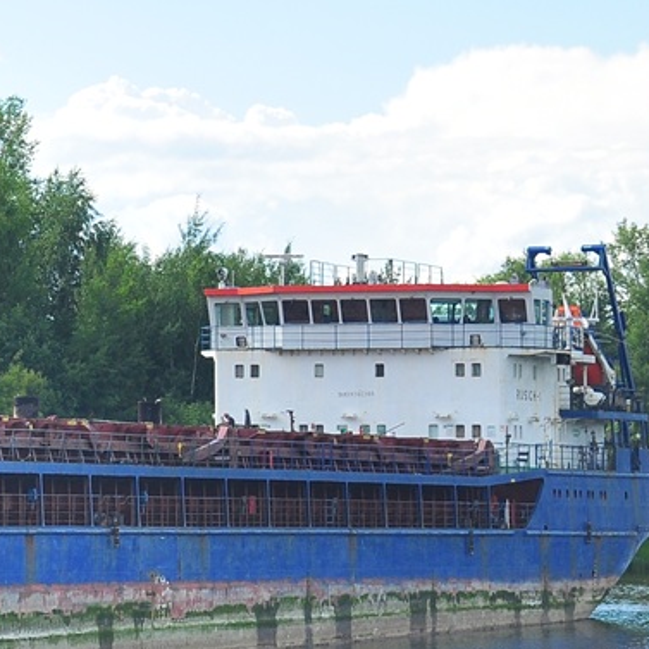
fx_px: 5154
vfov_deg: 7.2
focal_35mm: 243
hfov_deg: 7.1
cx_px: -294
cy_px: 277
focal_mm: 48
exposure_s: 1/640
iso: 200
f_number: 5.6
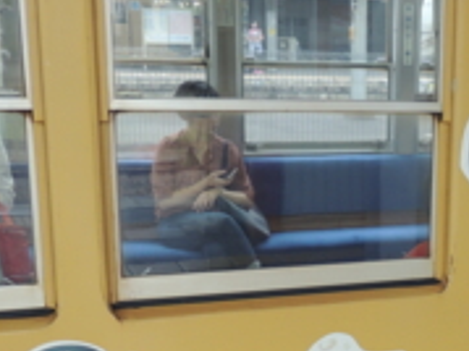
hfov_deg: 24.6
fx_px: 1015
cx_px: 490
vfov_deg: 19.4
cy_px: 288
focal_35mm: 75
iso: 100
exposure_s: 1/40
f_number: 3.1
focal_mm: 4.9
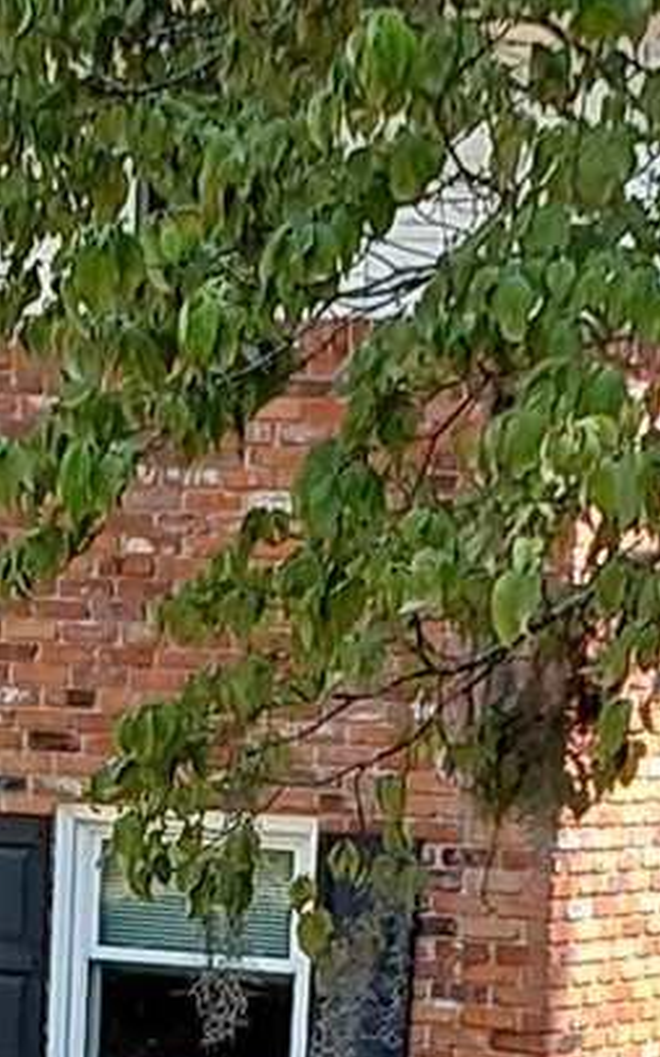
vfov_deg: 11.9
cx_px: 164
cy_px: 1498
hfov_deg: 7.8
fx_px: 4865
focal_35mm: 169
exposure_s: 1/356
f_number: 1.9
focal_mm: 2.91
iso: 50
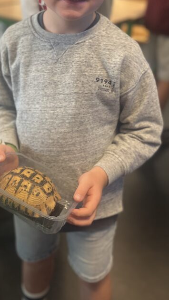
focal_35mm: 46
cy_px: 82
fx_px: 366
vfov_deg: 43.4
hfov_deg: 25.9
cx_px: 65
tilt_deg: -23.3
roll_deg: -1.8
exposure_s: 1/106
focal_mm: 5.1
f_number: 1.6
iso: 125
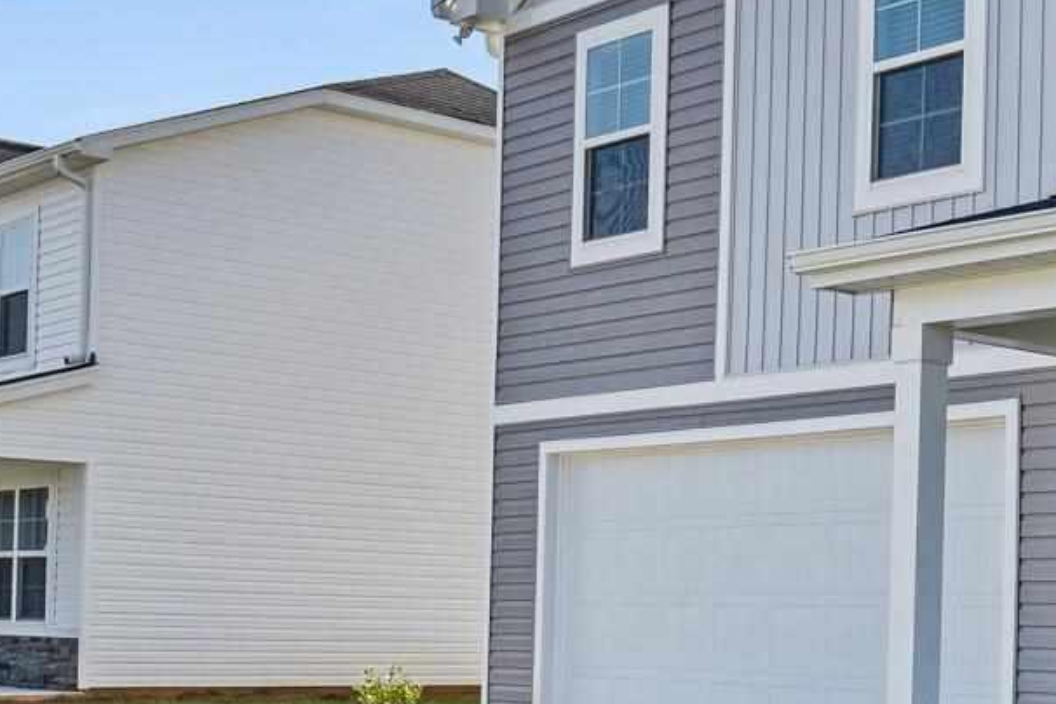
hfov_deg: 27.5
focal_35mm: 68
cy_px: 599
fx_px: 1996
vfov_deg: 19.7
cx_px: 1107
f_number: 6.3
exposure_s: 1/800
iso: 200
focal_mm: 11
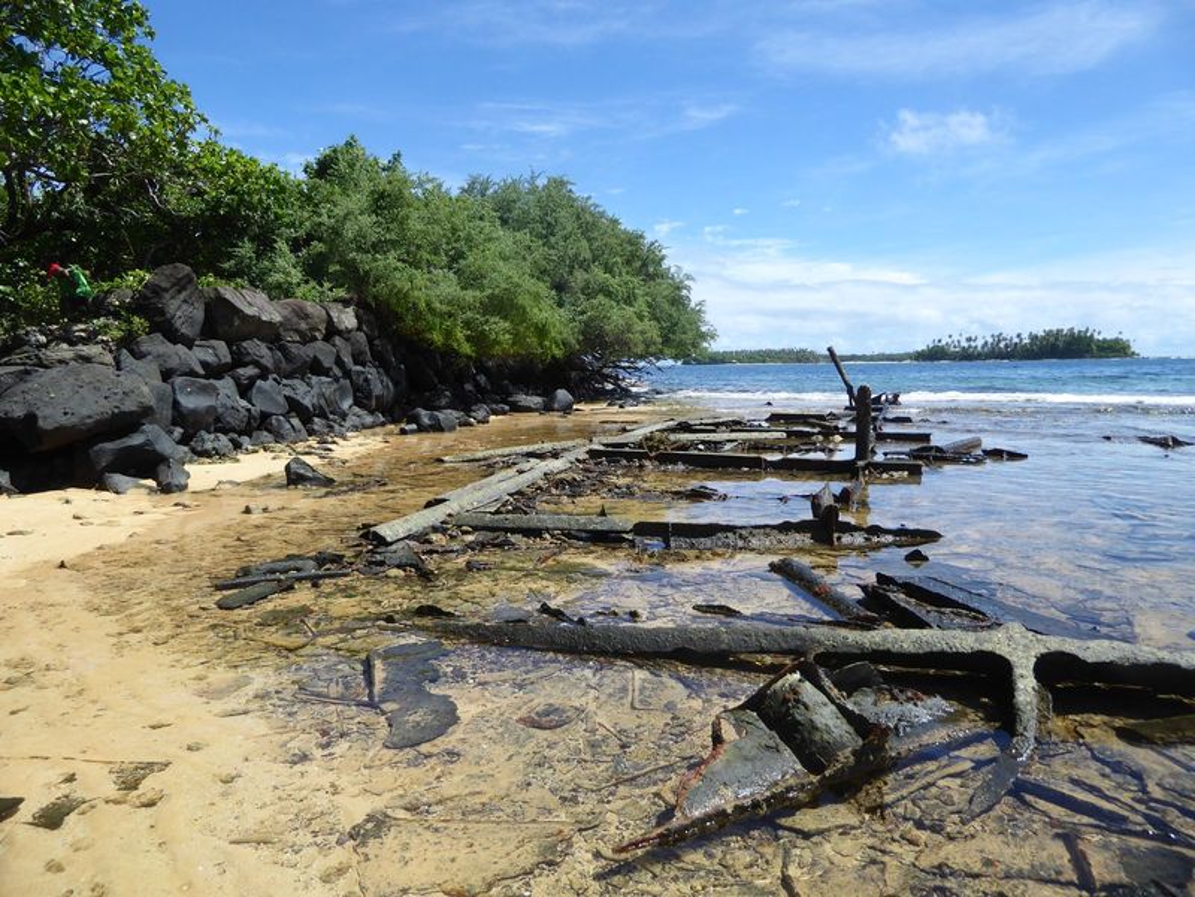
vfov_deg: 54.9
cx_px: 598
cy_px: 448
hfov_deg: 69.4
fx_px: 863
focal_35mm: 25
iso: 80
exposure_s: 1/1000
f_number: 3.3
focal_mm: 4.3
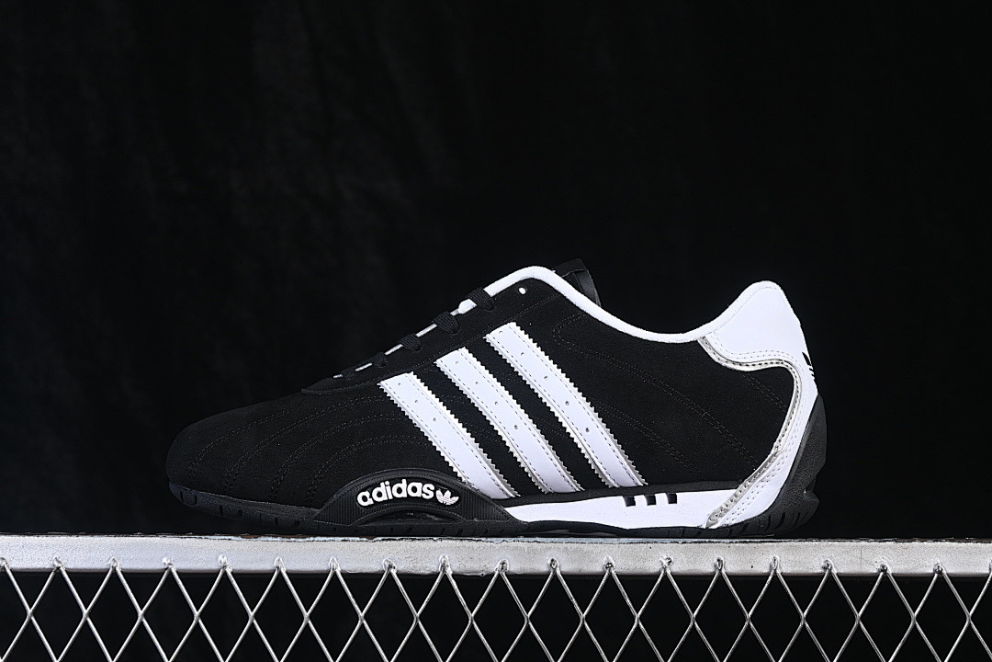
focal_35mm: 75
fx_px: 2067
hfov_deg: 27.0
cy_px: 331
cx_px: 496
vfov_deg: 18.2
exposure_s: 1/60
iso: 160
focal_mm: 50
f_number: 6.3
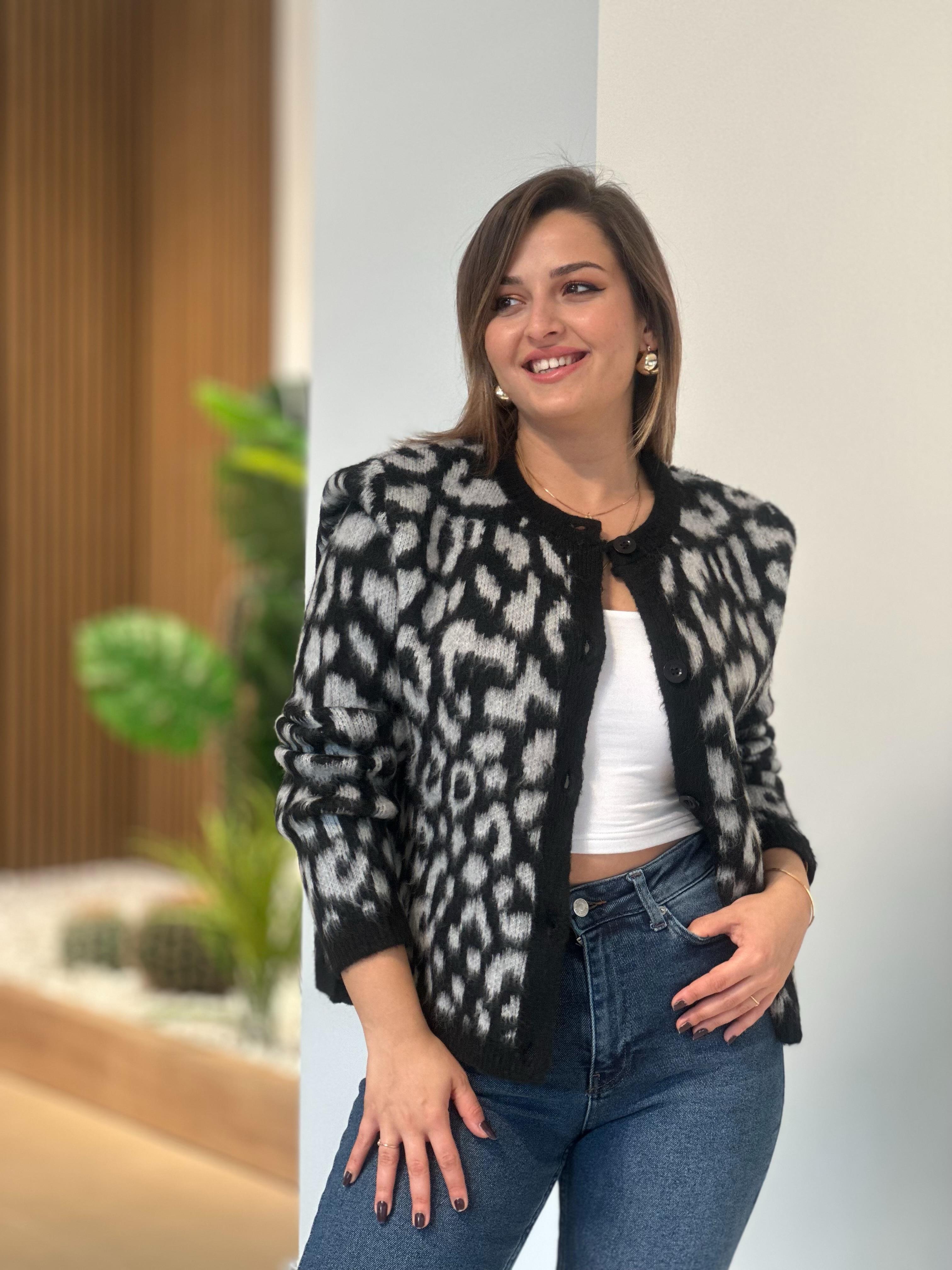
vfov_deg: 25.3
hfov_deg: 19.1
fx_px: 2824
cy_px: 635
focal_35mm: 77
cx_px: 476
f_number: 2.8
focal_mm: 9
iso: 125
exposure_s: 1/121
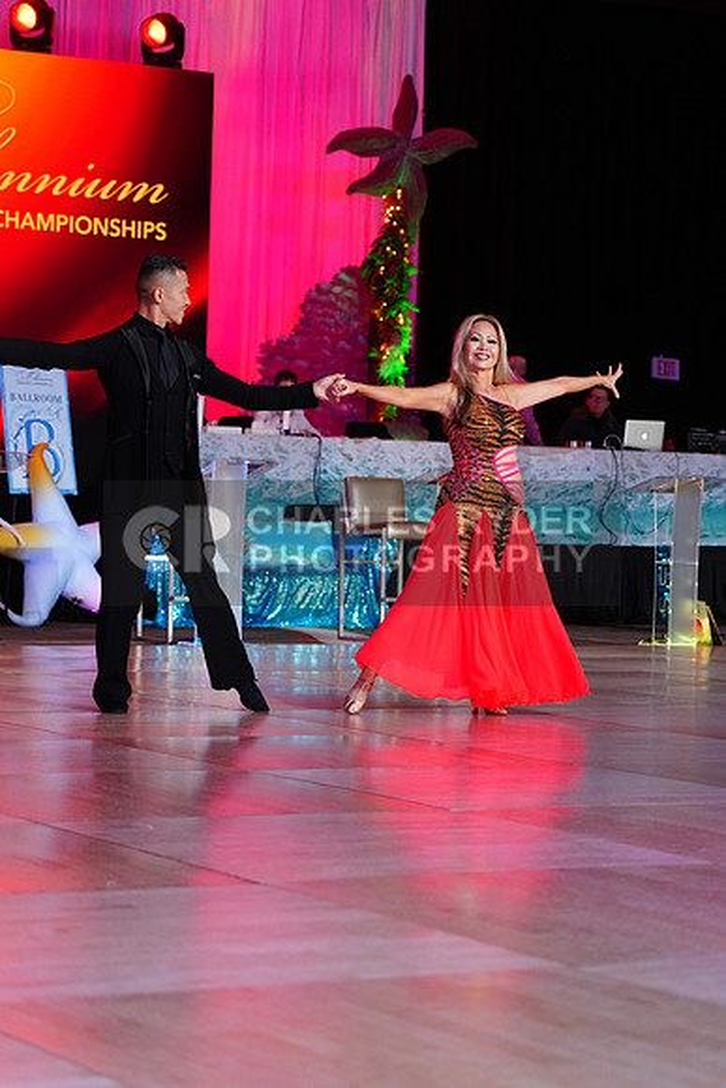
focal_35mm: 90
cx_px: 363
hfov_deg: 15.2
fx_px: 2721
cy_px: 544
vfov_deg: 22.6
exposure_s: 1/400
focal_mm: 90
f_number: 4
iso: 2500
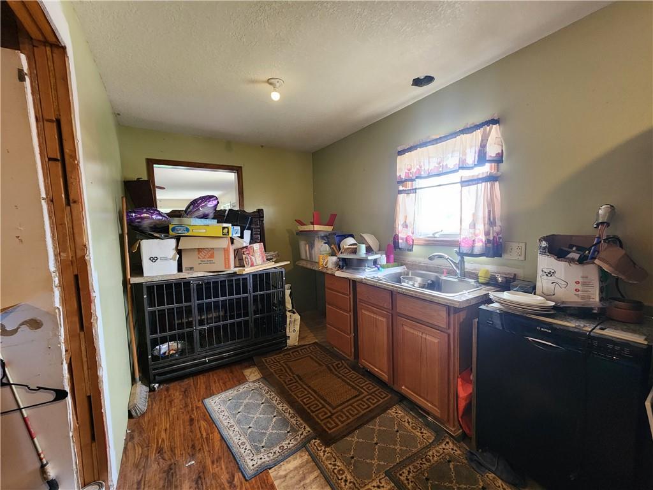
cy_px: 245
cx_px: 326
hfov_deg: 106.2
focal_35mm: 13
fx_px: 245
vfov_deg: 89.9
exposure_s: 1/30
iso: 320
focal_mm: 2.2
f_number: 2.2
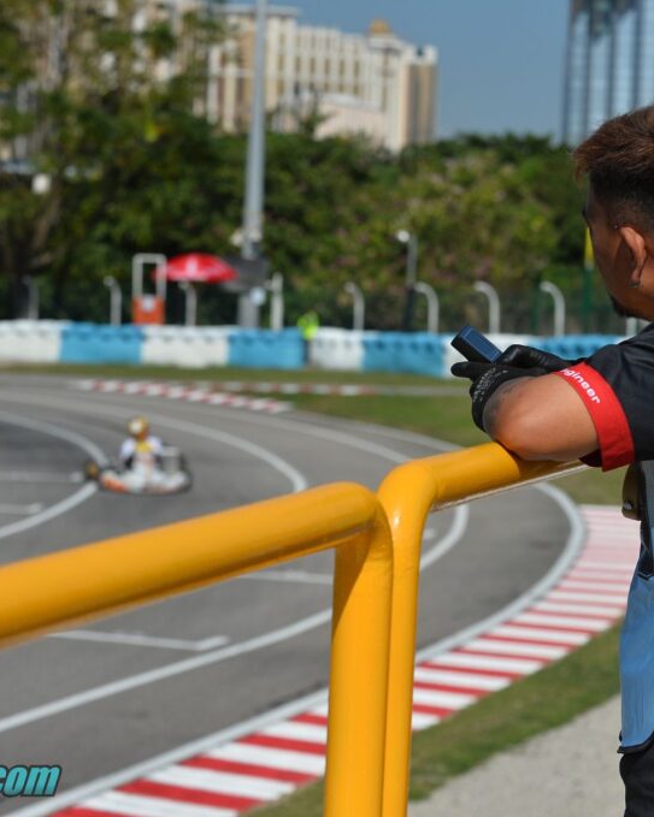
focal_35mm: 99
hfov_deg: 15.5
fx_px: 2396
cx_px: 375
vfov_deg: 19.4
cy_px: 408
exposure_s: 1/8000
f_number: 3.5
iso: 320
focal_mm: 70
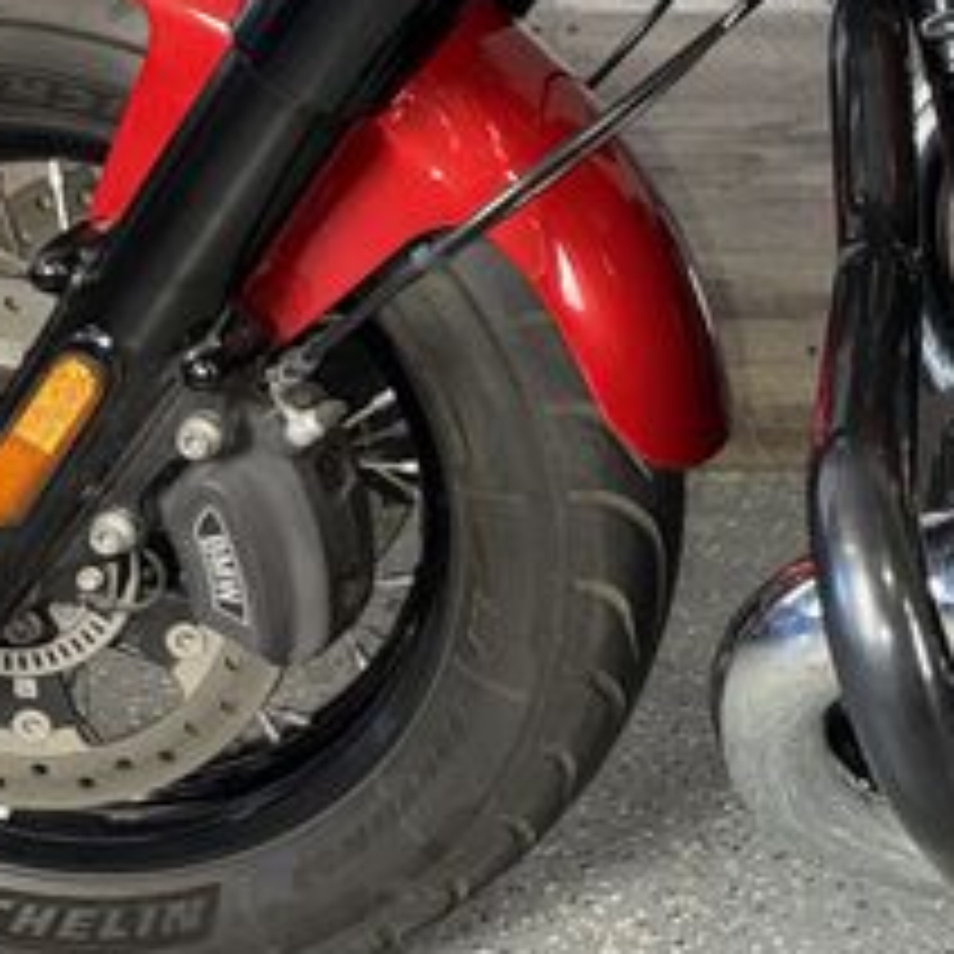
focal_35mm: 64
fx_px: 1996
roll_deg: -0.5
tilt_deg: -2.7
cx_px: 1228
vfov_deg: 25.1
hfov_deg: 23.8
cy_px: -86
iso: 80
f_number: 1.78
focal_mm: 6.76
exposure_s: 1/18
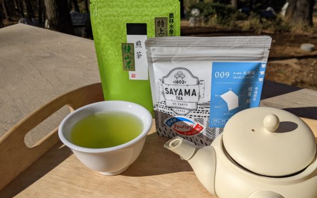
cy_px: 112
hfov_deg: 58.1
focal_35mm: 33
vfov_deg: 38.3
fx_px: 285
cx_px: 162
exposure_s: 1/5882
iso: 57
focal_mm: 4.44
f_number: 1.8
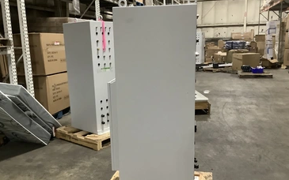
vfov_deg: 35.3
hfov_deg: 54.0
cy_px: 97
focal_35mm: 36
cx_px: 144
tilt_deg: -11.5
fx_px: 283
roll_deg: +1.4
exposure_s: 1/30
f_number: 2.4
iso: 400
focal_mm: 3.3
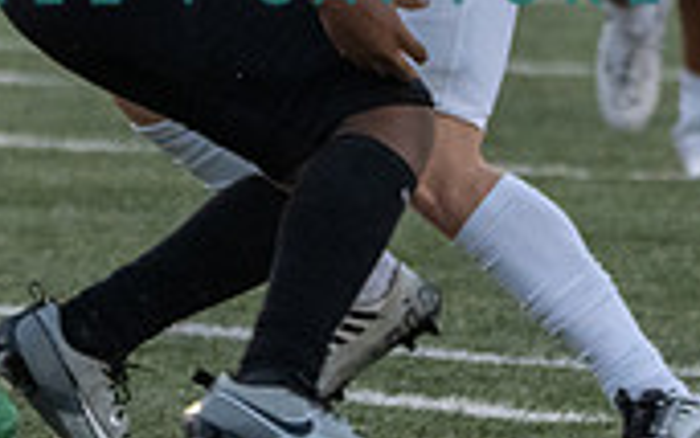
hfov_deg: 2.1
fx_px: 19561
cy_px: -119
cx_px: 190
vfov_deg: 1.3
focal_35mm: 1025
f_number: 5.6
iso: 4000
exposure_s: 1/1000
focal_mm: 203
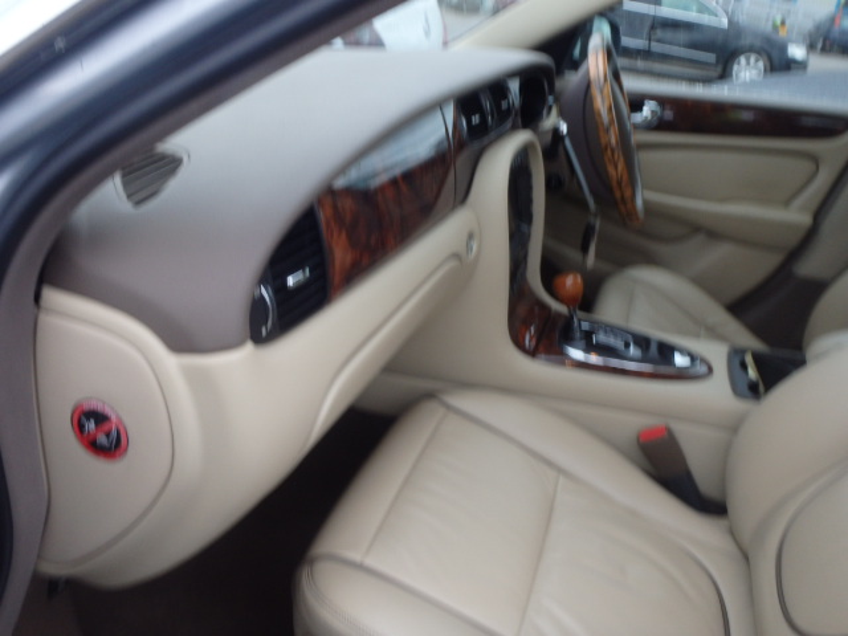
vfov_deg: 49.7
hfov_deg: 63.4
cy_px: 318
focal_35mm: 28
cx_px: 424
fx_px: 686
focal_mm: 5
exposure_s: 1/50
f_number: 3.9
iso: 200
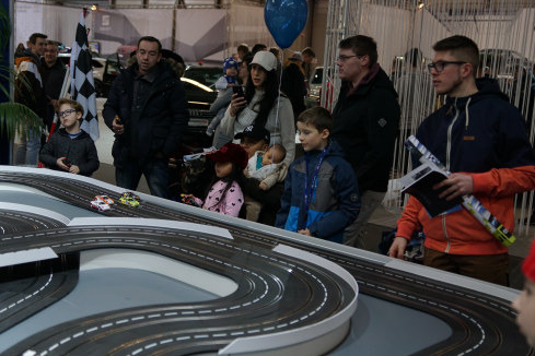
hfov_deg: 42.7
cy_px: 176
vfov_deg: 29.2
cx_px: 265
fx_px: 684
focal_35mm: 46
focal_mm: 30
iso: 400
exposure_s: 1/125
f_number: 2.8
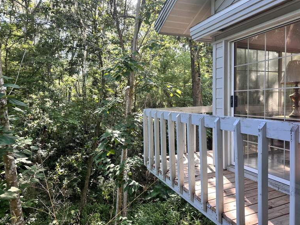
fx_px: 217
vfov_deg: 54.9
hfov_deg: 69.4
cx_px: 153
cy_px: 112
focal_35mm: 25
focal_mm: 6.86
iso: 80
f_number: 1.78
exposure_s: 1/121
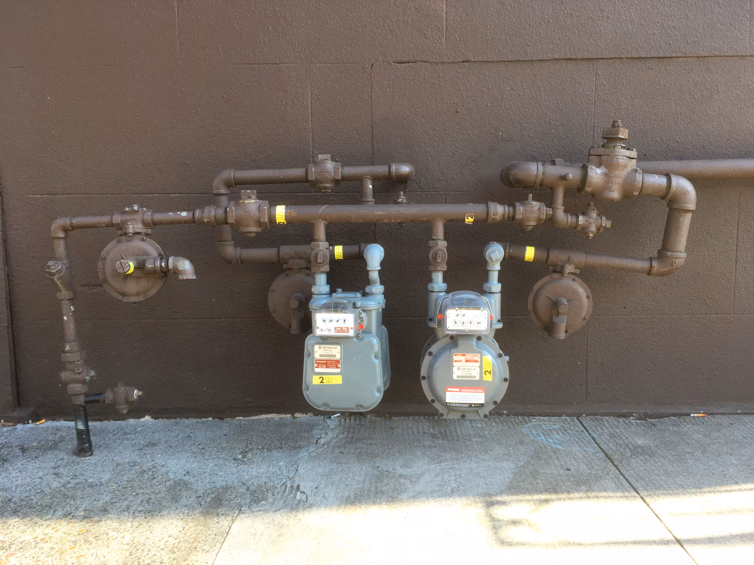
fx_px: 632
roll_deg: +0.6
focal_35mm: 29
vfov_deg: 48.2
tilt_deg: -8.7
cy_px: 282
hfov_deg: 61.7
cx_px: 377
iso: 40
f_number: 2.2
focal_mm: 4.15
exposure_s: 1/120
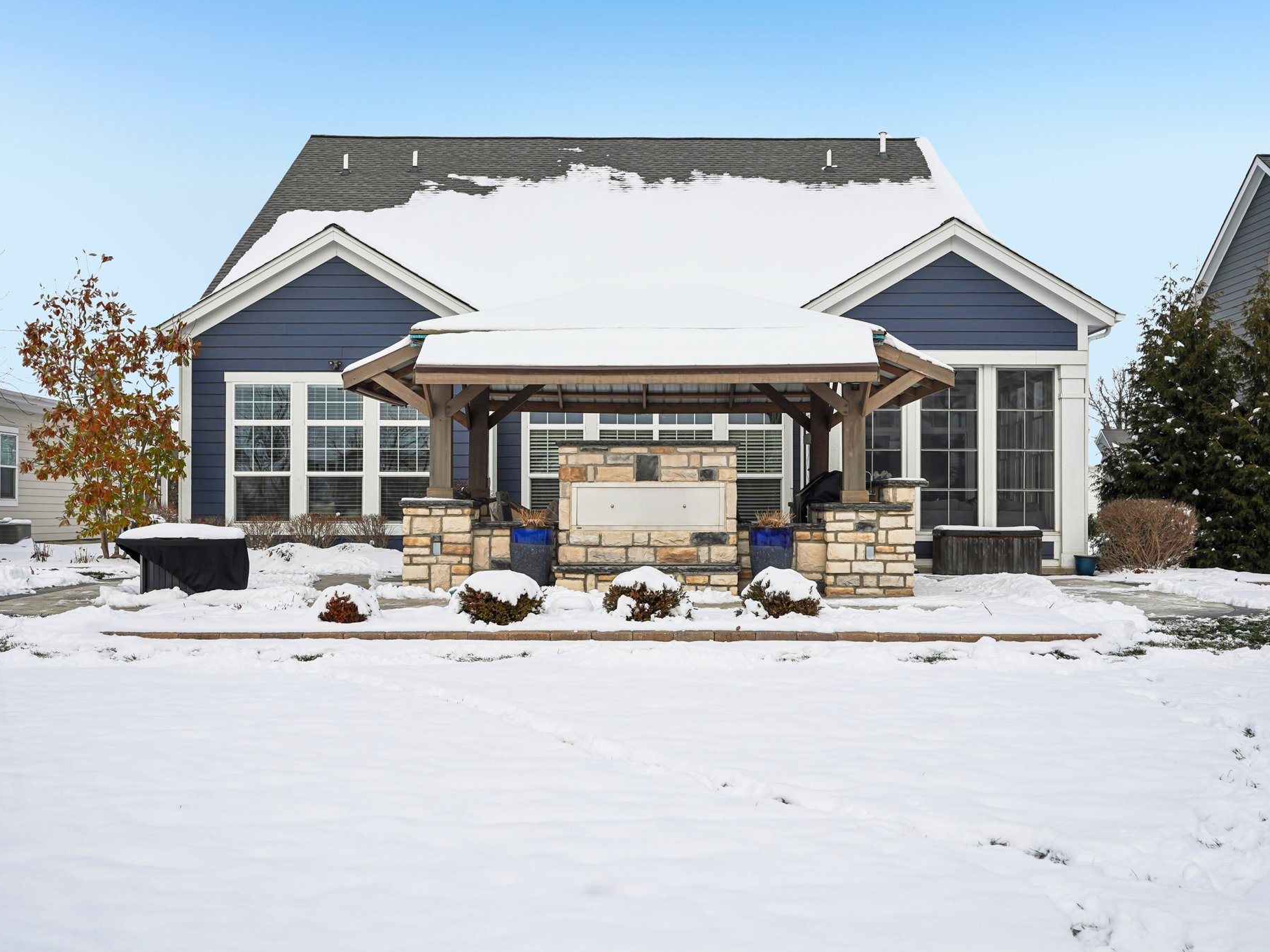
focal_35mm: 38
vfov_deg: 37.7
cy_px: 476
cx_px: 641
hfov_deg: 49.0
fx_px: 1394
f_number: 8
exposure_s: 1/640
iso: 100
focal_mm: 35
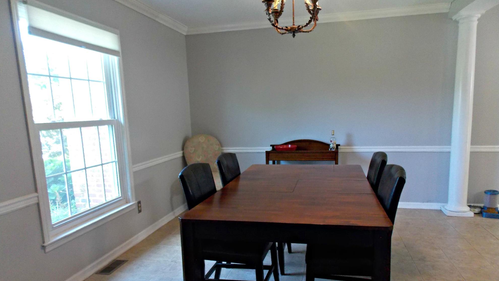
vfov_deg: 44.1
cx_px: 254
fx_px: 344
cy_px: 170
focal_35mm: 26
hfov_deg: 71.9
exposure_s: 1/30
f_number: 3.1
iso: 320
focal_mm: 4
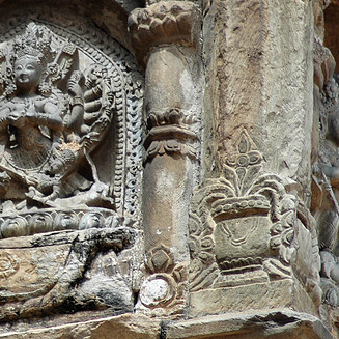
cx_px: 8
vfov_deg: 2.1
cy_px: 126
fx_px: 9063
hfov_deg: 2.1
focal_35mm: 818
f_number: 5.6
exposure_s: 1/500
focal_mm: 300
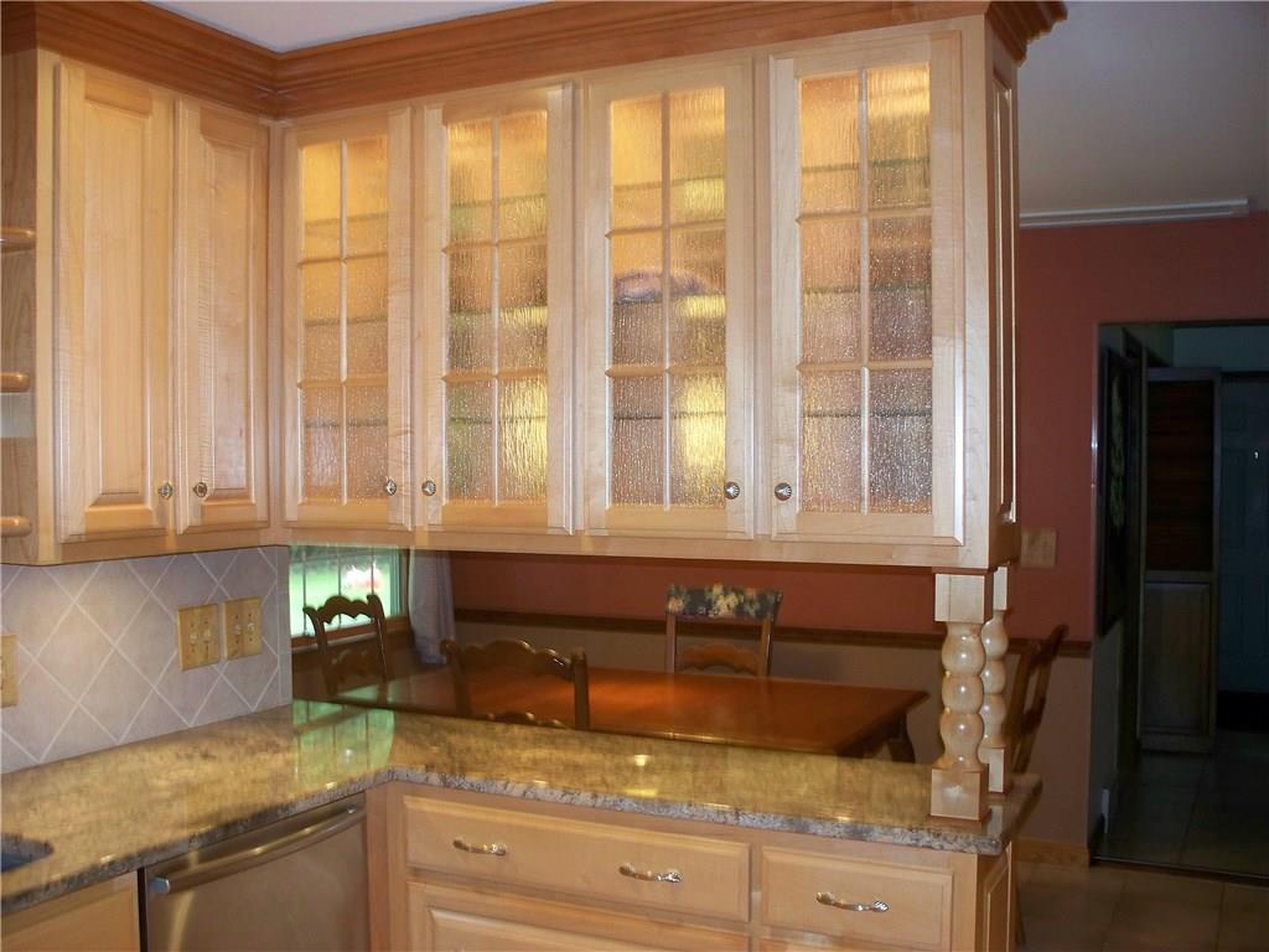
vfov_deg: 39.7
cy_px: 476
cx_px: 634
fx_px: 1320
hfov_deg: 51.4
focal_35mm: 36
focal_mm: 7.54
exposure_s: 1/30
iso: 200
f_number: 2.8
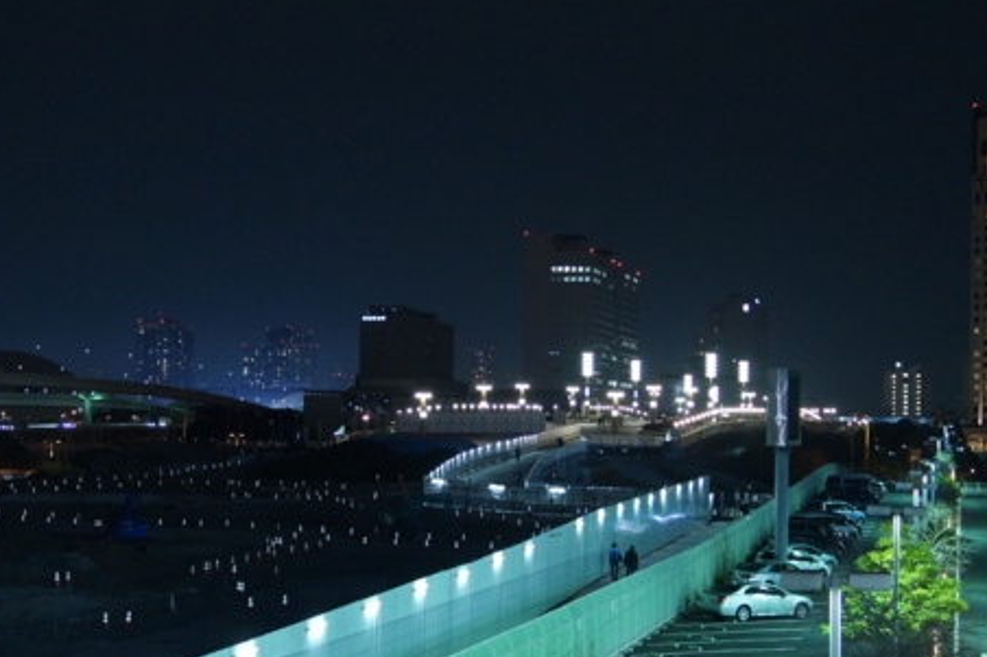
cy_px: 373
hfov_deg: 29.0
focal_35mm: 70
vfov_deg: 19.5
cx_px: 452
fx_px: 1909
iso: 1600
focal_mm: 35
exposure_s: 1/30
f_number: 2.5
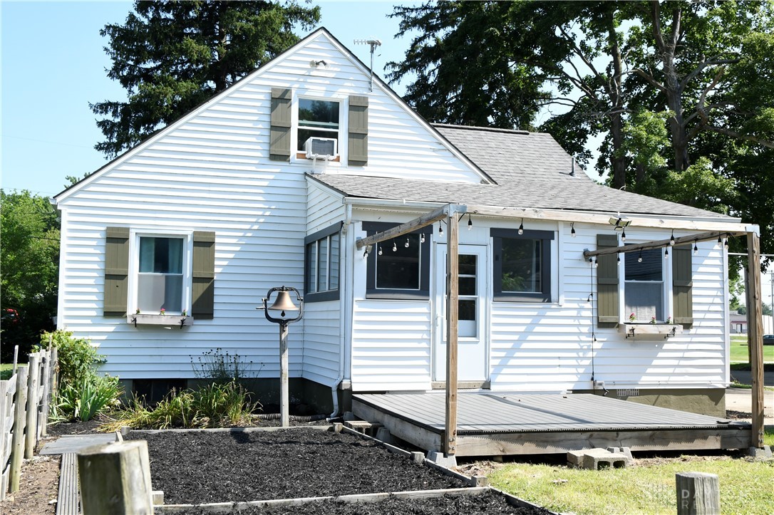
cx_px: 387
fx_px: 838
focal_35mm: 39
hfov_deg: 49.6
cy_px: 258
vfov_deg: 34.2
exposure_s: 1/500
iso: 400
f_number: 8
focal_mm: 26
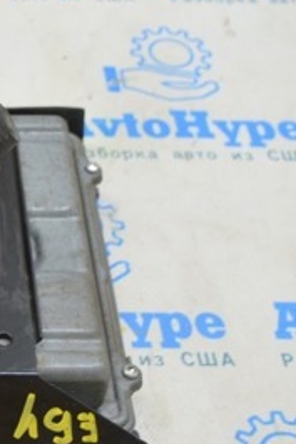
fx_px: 1247
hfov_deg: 12.5
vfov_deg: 20.2
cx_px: -217
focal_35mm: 101
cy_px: 201
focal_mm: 28
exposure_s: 1/20
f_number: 5.6
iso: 400
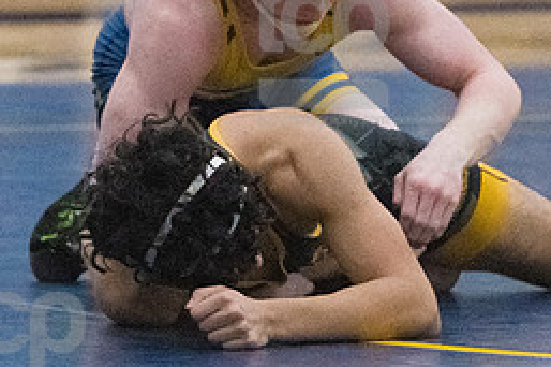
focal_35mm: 575
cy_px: 52
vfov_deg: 2.4
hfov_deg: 3.6
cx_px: 324
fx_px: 8795
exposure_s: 1/1250
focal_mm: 170
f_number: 4.5
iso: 8000
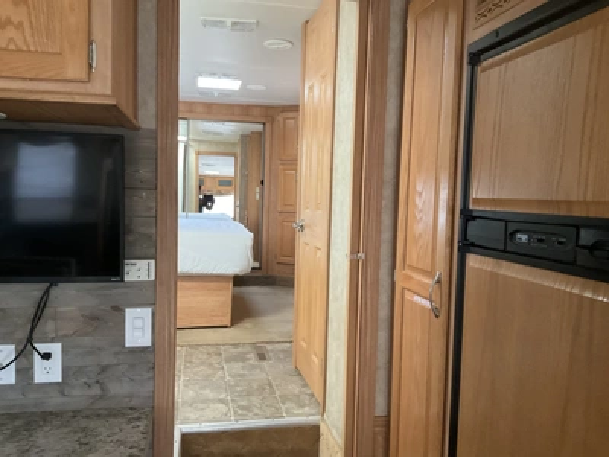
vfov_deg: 48.2
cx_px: 304
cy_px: 228
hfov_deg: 61.7
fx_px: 510
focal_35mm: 29
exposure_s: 1/52
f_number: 1.8
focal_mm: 3
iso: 320
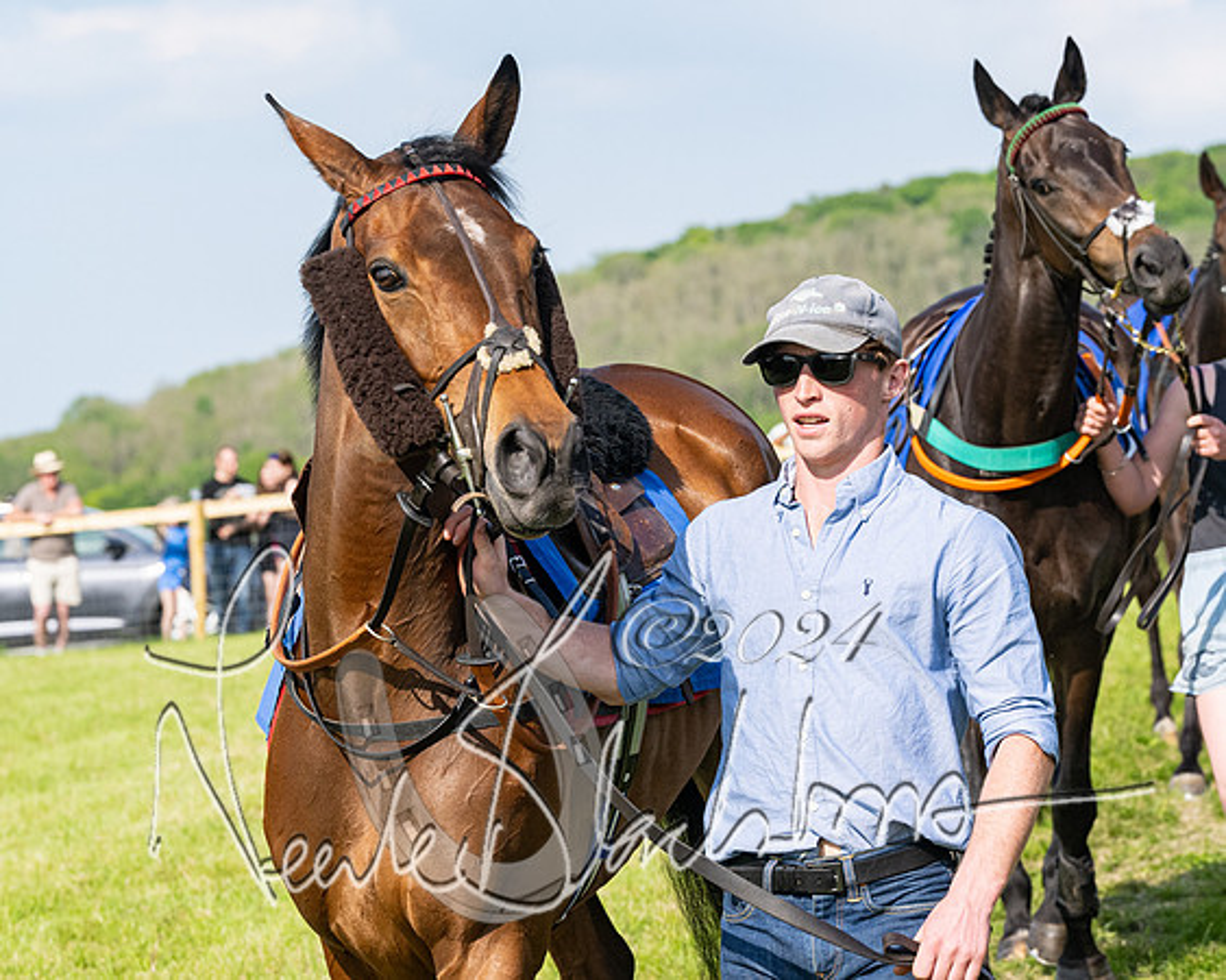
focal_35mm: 158
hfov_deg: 12.2
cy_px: 406
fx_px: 5744
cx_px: 658
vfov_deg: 9.7
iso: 400
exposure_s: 1/2500
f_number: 5
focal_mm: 80
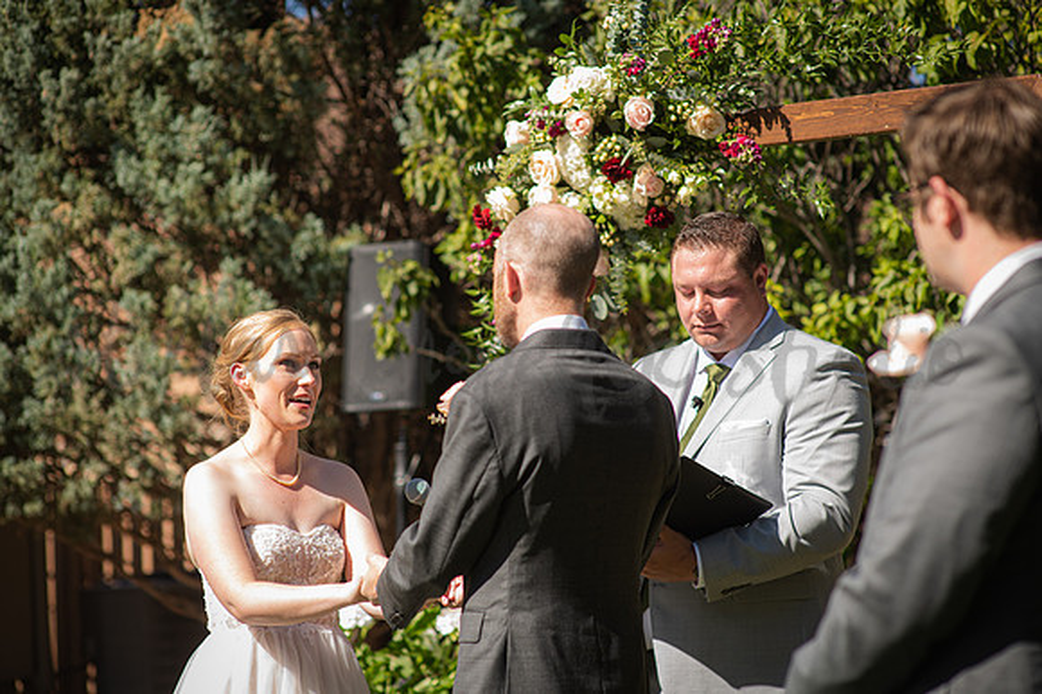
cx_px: 521
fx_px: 2459
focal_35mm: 85
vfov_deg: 16.1
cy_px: 347
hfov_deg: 23.9
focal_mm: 85
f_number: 2.8
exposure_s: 1/1600
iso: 200
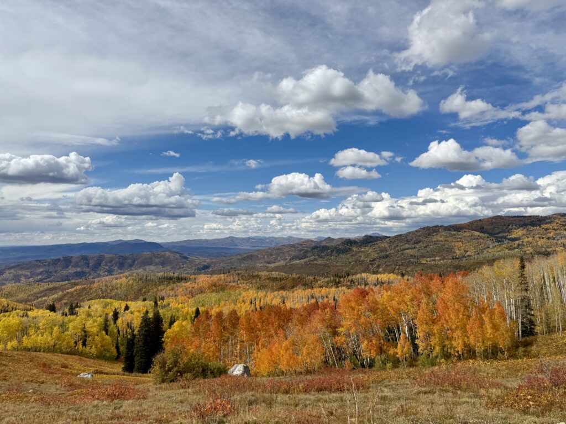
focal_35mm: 24
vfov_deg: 56.8
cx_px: 283
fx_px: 392
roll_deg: -0.7
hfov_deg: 71.6
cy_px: 212
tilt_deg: +3.3
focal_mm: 6.76
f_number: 1.78
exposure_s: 1/10309
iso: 80
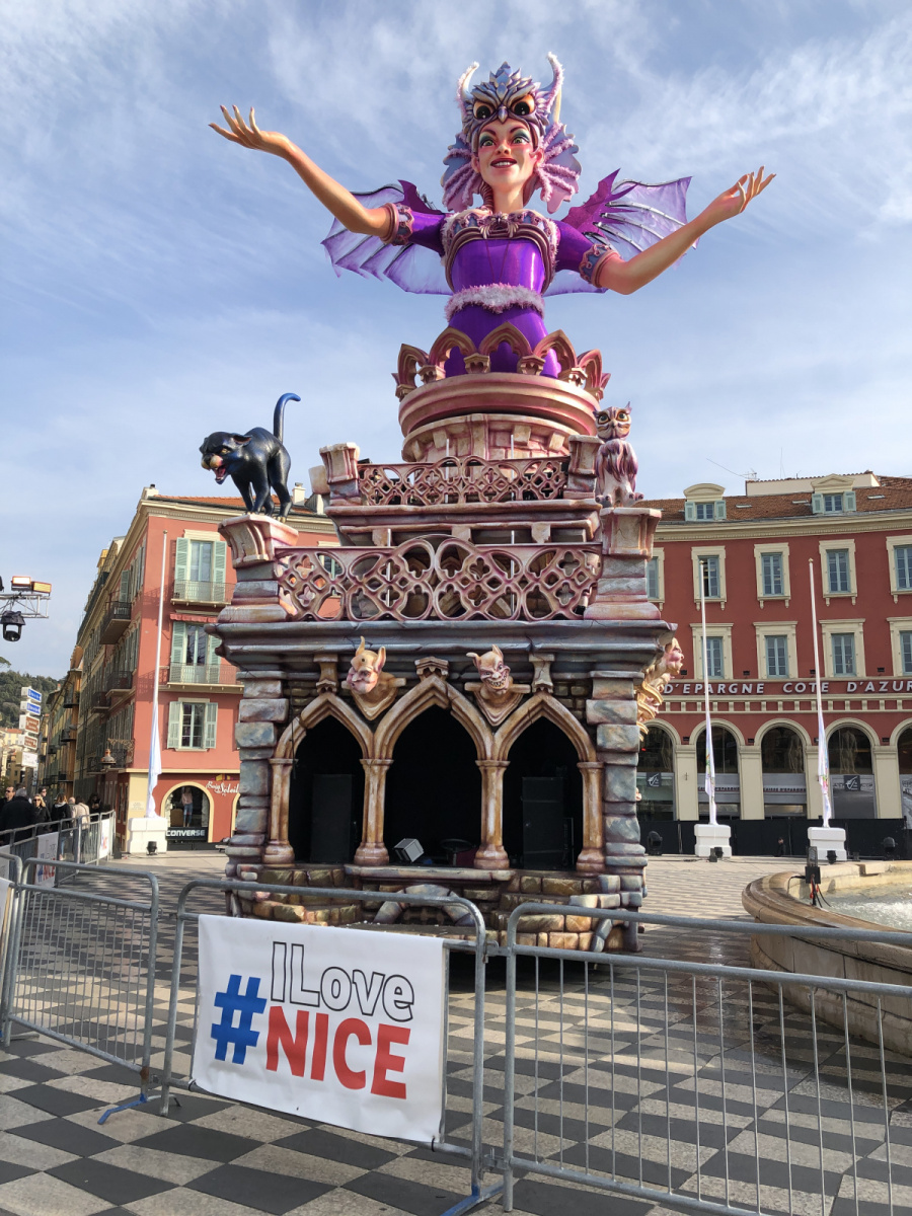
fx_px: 984
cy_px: 608
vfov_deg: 63.4
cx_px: 456
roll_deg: -1.7
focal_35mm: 28
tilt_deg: +11.4
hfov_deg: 49.7
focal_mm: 3.99
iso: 20
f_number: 1.8
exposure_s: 1/1548
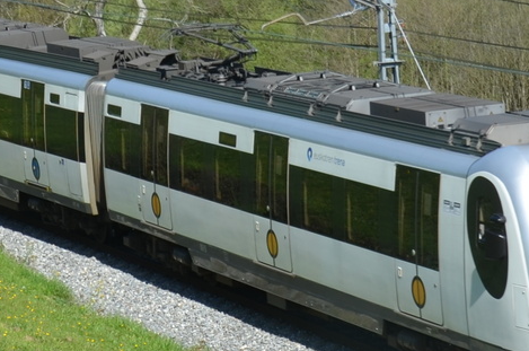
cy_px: 25
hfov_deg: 12.0
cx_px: 327
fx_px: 2523
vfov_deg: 7.9
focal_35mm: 172
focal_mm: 28
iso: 110
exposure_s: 1/250
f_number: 8
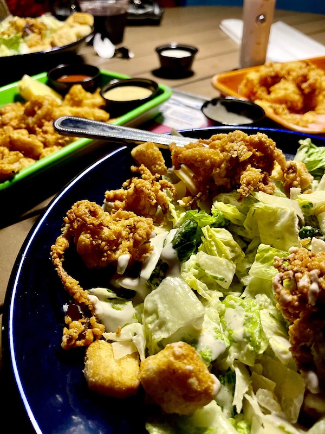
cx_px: 162
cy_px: 217
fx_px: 325
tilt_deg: -42.4
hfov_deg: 53.1
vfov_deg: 67.3
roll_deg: +1.3
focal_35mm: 26
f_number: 1.6
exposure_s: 1/30
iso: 500
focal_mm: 5.1
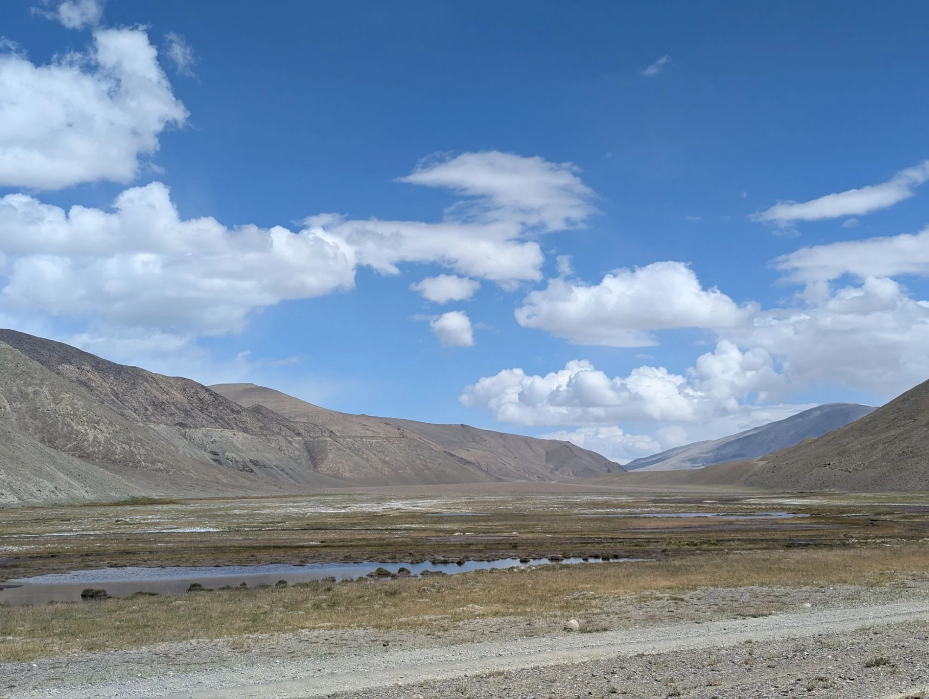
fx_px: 1290
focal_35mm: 48
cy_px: 350
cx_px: 464
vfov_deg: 30.3
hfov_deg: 39.6
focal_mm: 6.81
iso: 47
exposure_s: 1/5000
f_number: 1.85
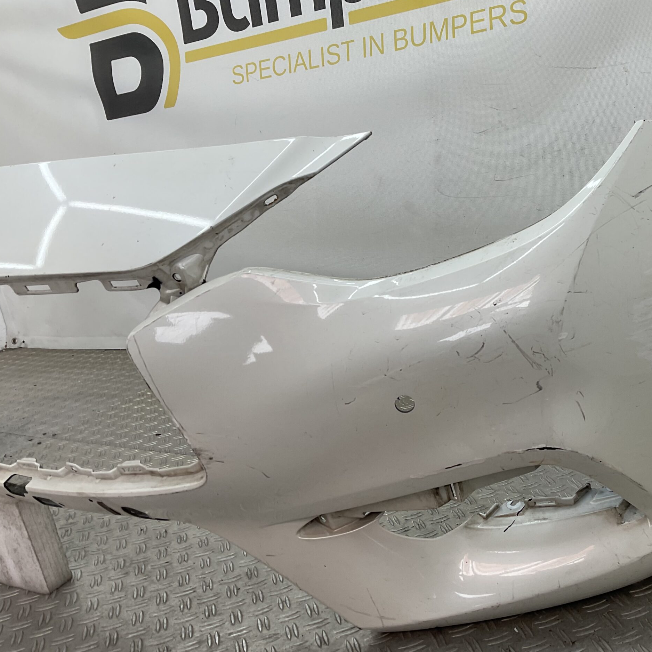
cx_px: 413
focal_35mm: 35
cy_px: 325
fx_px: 746
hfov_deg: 46.7
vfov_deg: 47.2
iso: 16
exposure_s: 1/145
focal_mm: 3
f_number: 1.8
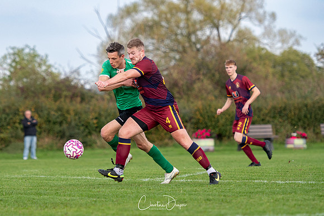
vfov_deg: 5.6
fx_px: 2204
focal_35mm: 245
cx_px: 135
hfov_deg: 8.4
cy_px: 90
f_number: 2.8
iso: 320
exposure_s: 1/2500
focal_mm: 140
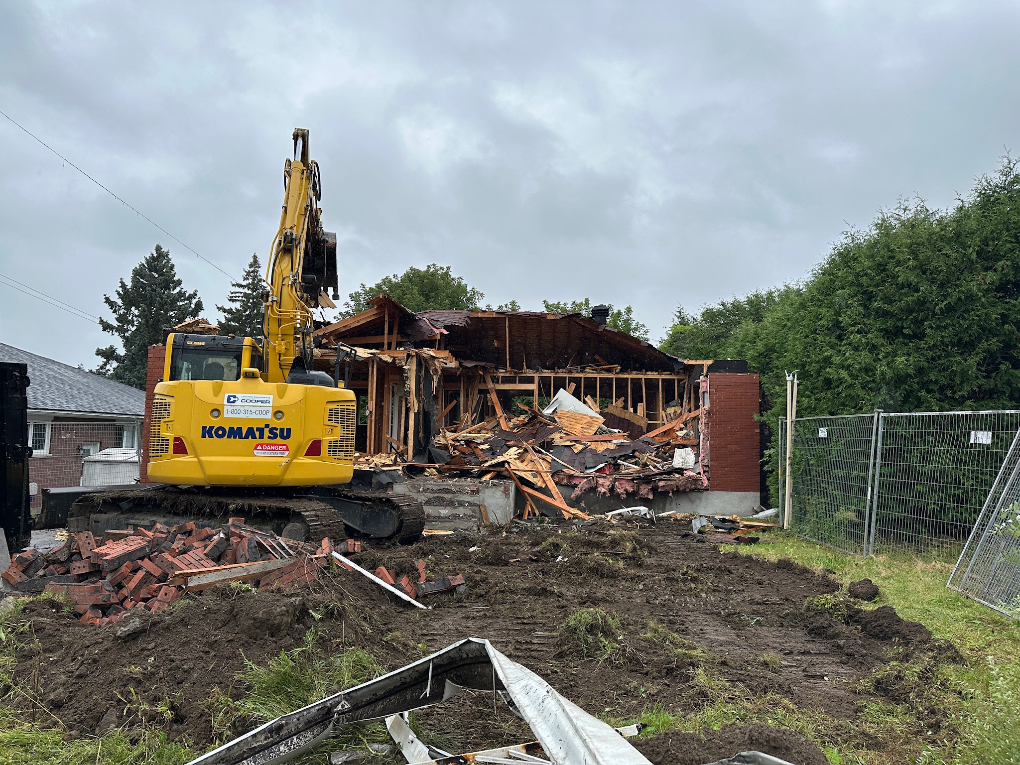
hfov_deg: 71.6
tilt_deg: +7.4
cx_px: 510
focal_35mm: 24
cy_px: 382
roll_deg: -0.8
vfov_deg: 56.8
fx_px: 707
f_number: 1.78
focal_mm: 6.86
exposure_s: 1/4016
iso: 80
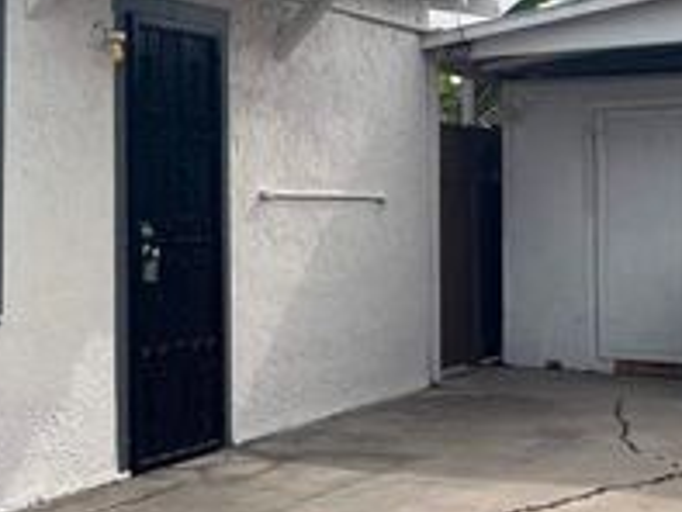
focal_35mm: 66
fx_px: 1301
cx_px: 90
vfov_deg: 22.1
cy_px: 147
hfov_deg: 28.4
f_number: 1.6
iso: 50
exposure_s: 1/4016
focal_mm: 5.1
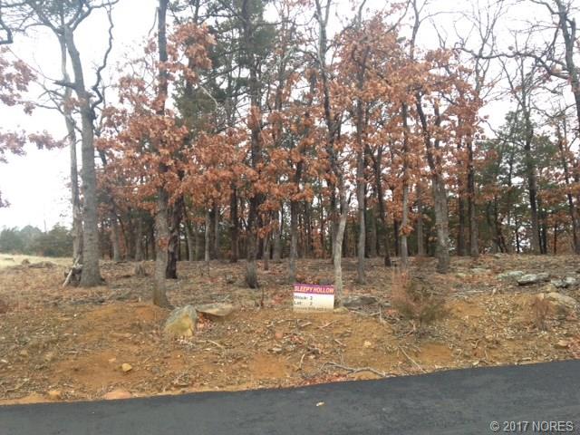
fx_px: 553
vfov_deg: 42.9
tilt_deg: +3.8
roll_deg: +0.8
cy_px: 218
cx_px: 290
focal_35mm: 33
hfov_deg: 55.4
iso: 50
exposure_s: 1/120
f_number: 2.4
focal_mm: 4.12
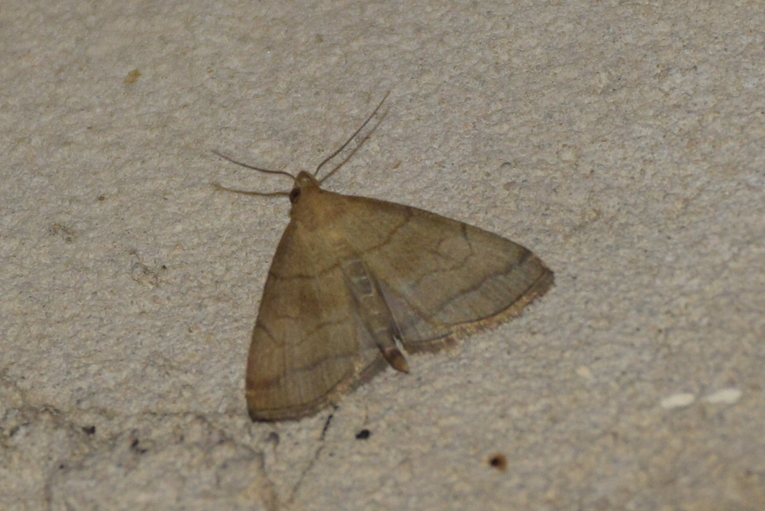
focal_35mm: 210
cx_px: 382
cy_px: 256
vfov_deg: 6.6
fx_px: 4466
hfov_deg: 9.8
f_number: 5.6
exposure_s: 1/60
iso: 320
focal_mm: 140
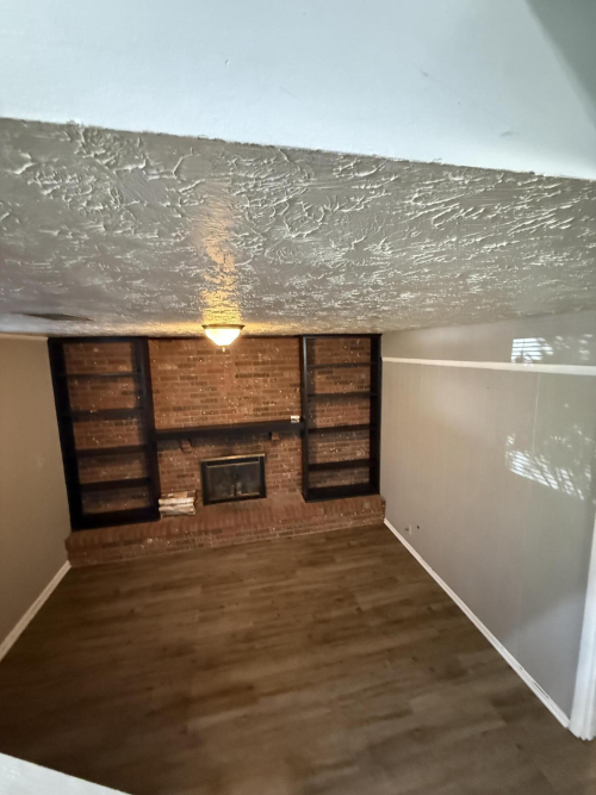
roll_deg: -0.2
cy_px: 398
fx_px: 321
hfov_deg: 85.7
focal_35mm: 14
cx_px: 298
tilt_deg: -8.6
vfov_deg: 102.1
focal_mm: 2.22
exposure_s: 1/40
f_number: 2.2
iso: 1600
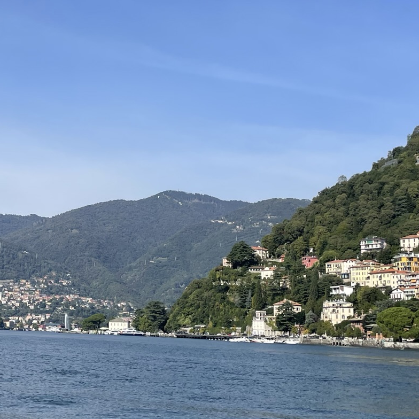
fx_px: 822
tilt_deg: +10.7
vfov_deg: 28.6
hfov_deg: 27.7
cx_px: 54
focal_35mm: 60
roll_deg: -2.2
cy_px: 185
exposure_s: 1/3861
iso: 32
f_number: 1.6
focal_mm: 4.2
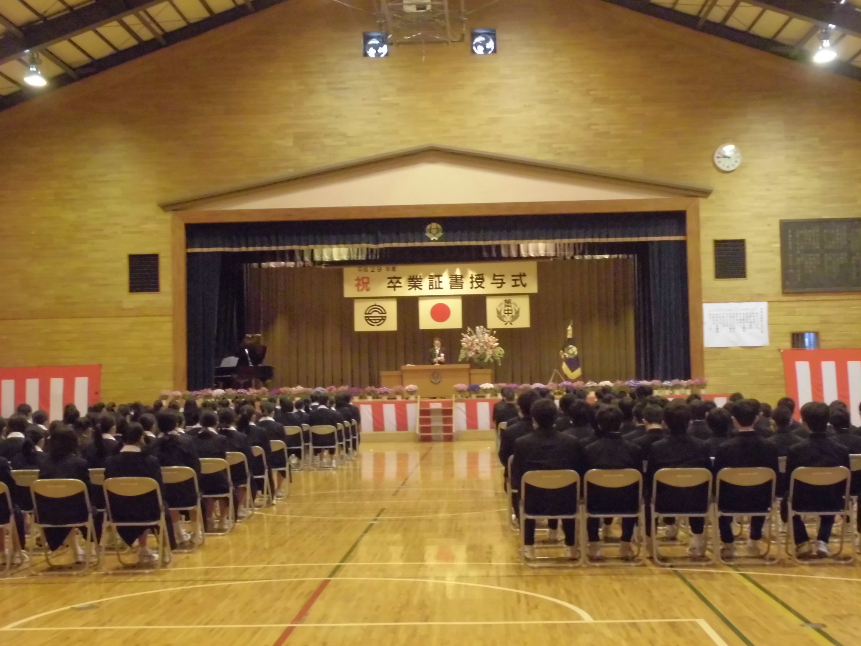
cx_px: 430
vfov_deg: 29.7
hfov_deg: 38.9
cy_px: 323
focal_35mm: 49
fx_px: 1219
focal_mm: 8.9
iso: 800
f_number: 4.8
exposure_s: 1/30
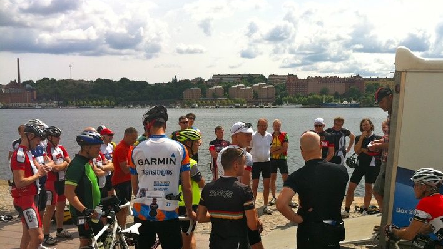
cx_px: 226
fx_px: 458
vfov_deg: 30.2
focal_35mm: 39
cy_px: 161
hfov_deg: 51.6
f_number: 2.8
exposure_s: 1/1676
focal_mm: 3.85
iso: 80
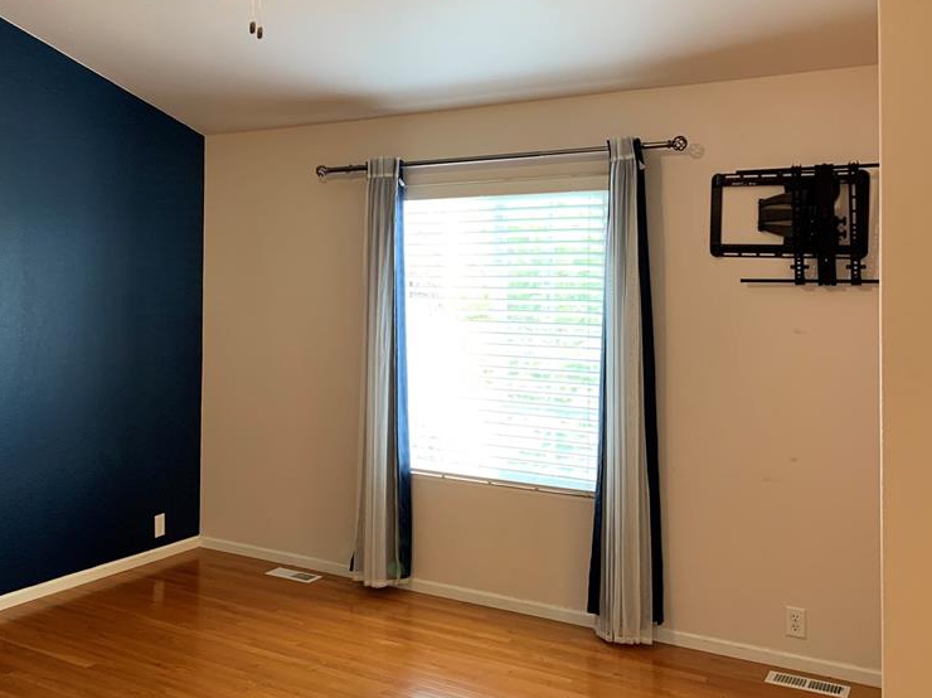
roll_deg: -1.0
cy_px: 265
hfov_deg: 50.5
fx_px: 969
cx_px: 317
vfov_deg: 39.4
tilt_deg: +1.0
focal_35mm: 36
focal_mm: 4.25
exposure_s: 1/60
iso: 125
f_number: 1.8
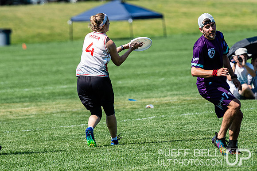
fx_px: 3882
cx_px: 116
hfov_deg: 3.8
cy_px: 60
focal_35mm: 544
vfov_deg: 2.5
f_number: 3.2
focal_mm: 200
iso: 100
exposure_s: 1/1250
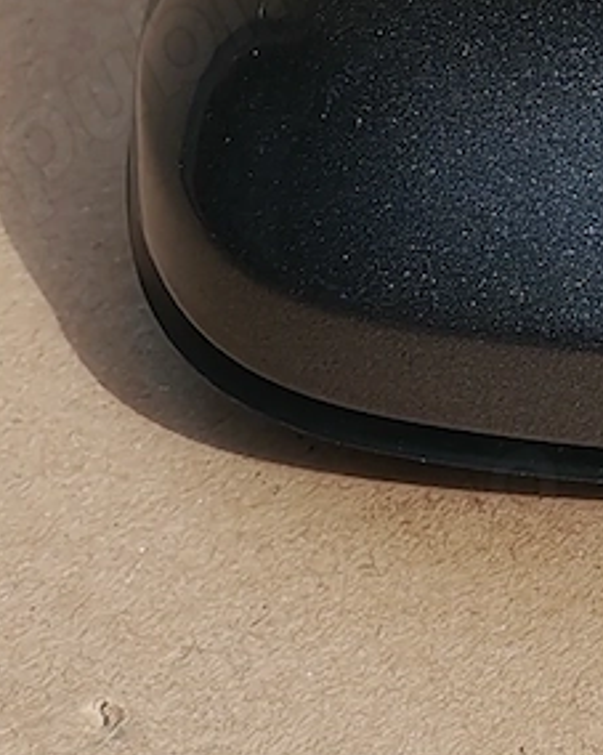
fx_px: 4910
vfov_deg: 8.8
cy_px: 122
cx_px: 1206
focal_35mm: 220
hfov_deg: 6.8
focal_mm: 6.12
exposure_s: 1/650
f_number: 1.9
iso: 50
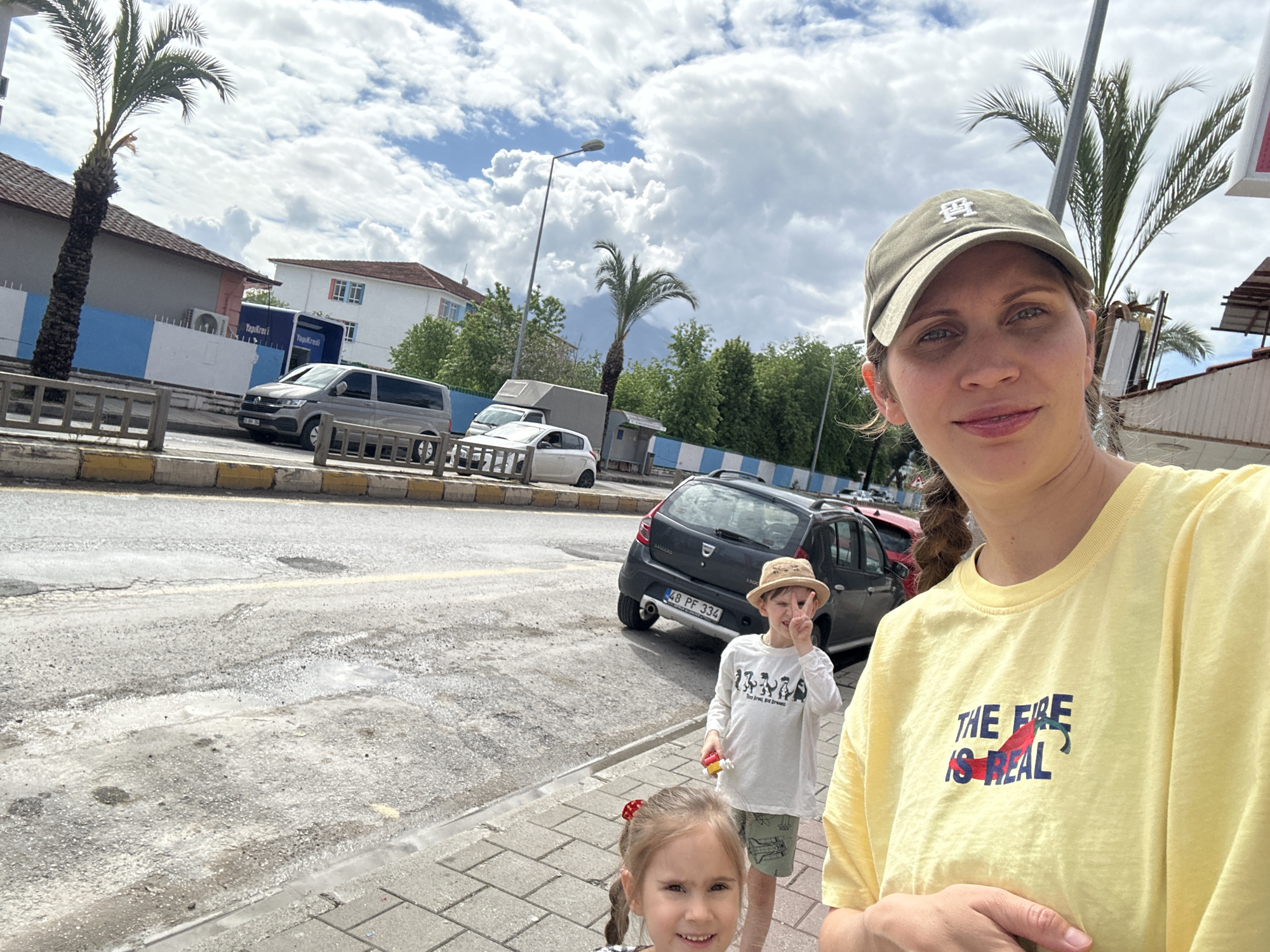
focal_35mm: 23
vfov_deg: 58.9
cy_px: 476
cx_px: 635
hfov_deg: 73.9
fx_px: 844
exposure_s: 1/1284
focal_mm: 2.69
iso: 25
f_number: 1.9
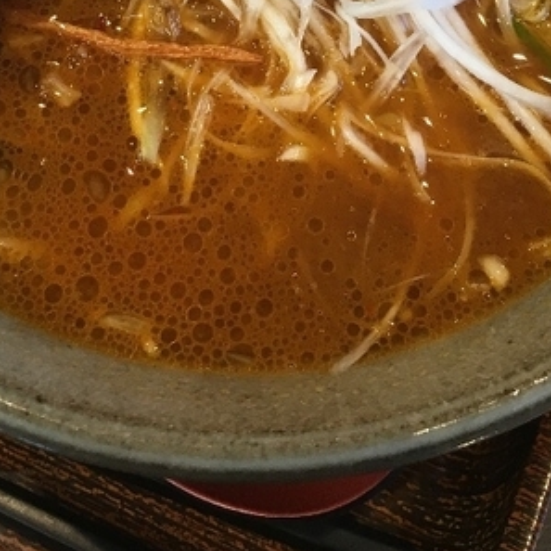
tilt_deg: -58.7
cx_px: 243
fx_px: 1243
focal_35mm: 69
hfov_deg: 25.0
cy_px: -128
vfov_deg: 22.8
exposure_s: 1/30
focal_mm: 4.15
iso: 25
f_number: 2.2
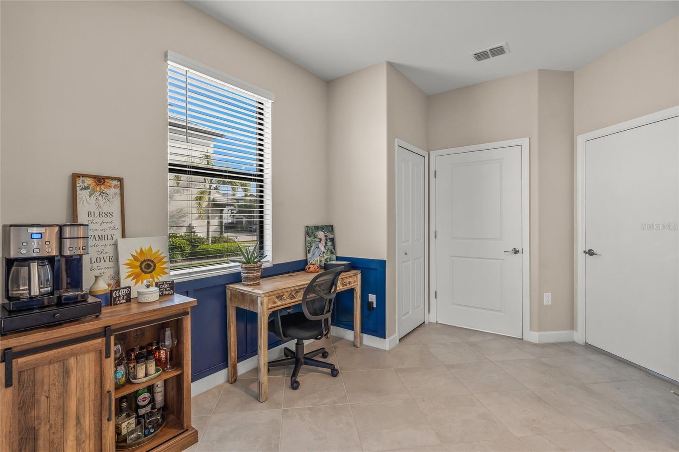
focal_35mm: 16
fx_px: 302
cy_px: 226
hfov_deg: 96.7
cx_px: 340
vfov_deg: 73.7
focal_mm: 16
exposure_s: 1/3
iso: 250
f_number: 6.3
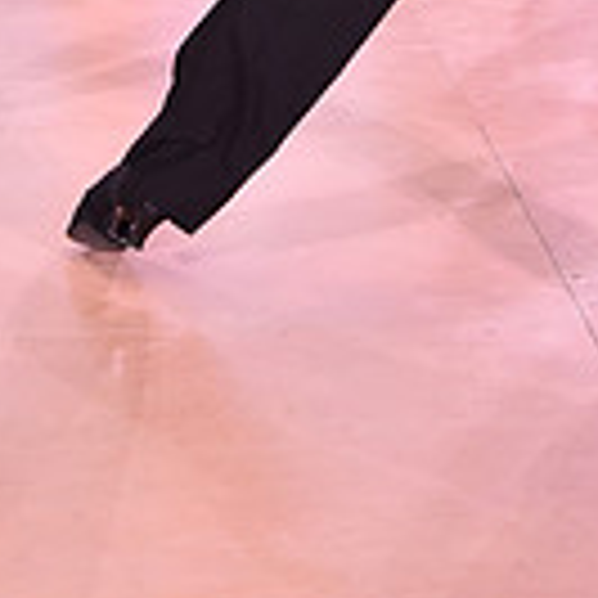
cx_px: 259
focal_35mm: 185
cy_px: -369
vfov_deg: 9.1
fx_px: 3616
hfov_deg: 9.5
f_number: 5
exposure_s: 1/320
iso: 2500
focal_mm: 50
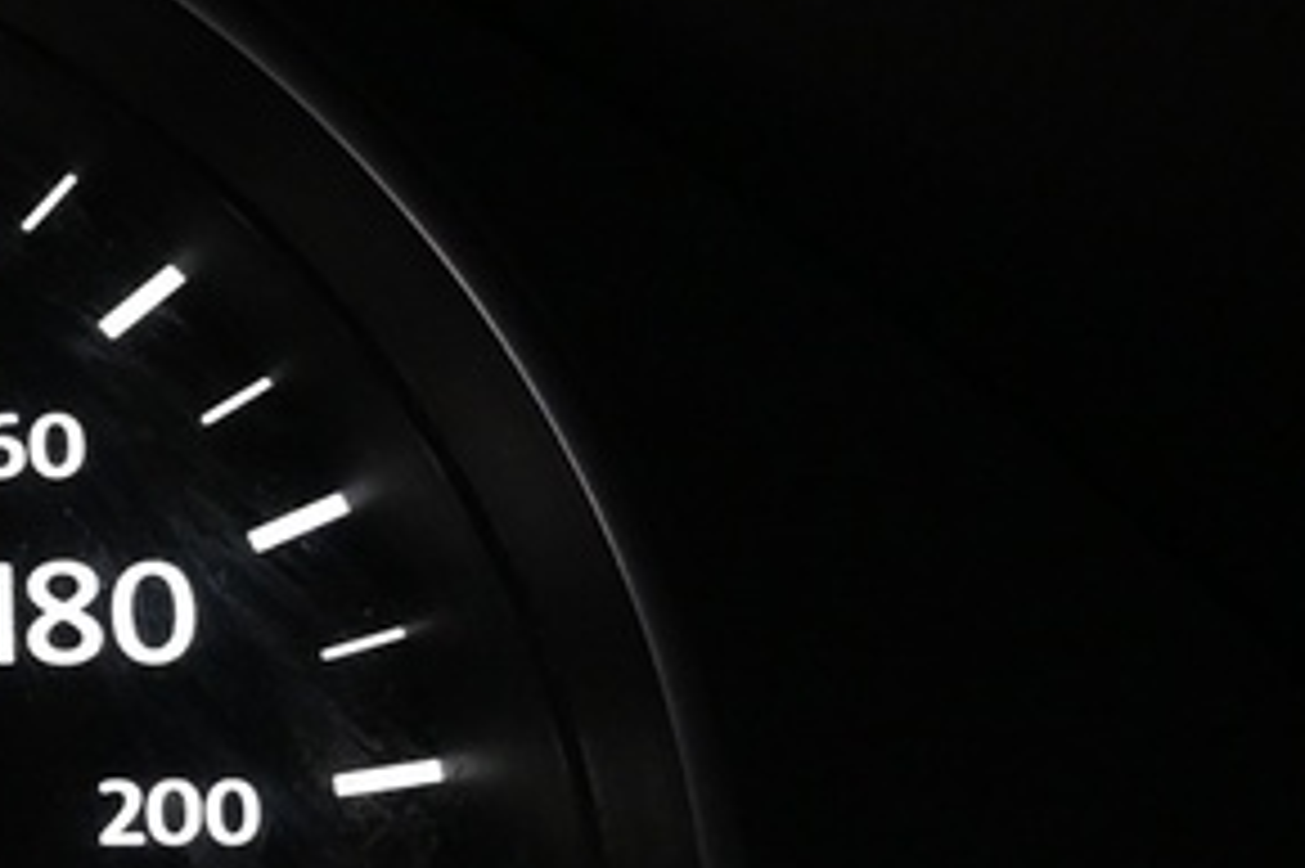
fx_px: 6535
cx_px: -2254
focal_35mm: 180
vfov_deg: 7.6
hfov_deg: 9.5
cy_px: 540
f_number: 4
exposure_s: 1/30
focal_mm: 21.5
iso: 1100
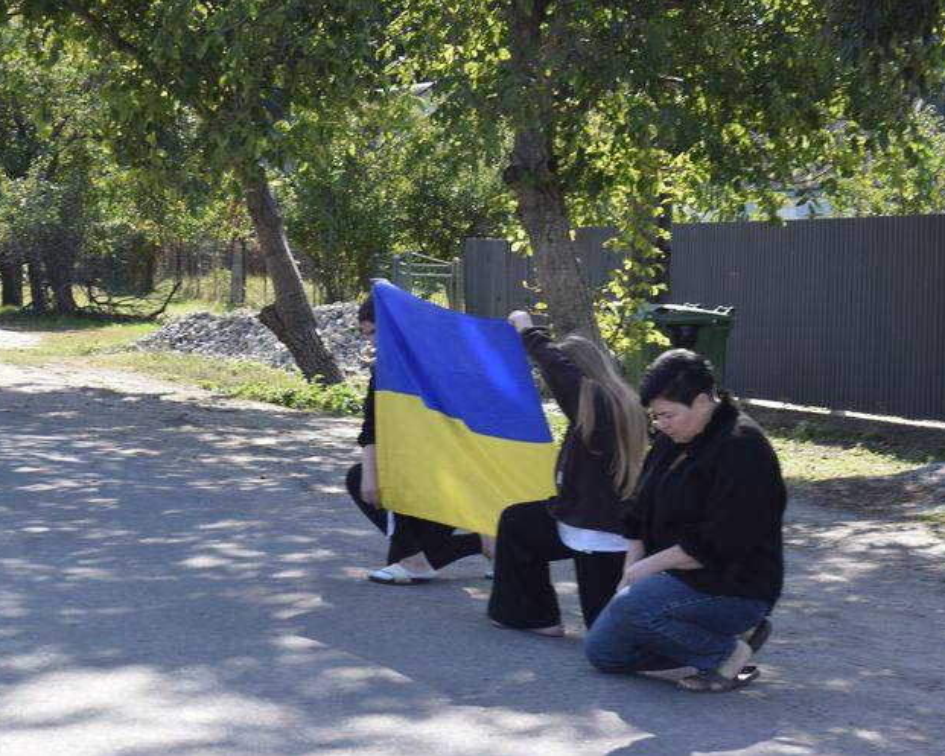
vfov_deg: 16.4
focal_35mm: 94
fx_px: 2617
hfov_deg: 20.4
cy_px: 380
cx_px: 562
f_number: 8
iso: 360
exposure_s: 1/250
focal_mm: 55
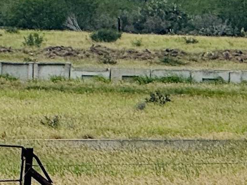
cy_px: -87
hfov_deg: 2.8
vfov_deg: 2.1
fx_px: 5040
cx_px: -109
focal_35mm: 706
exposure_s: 1/3509
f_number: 2.8
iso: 64
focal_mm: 15.66
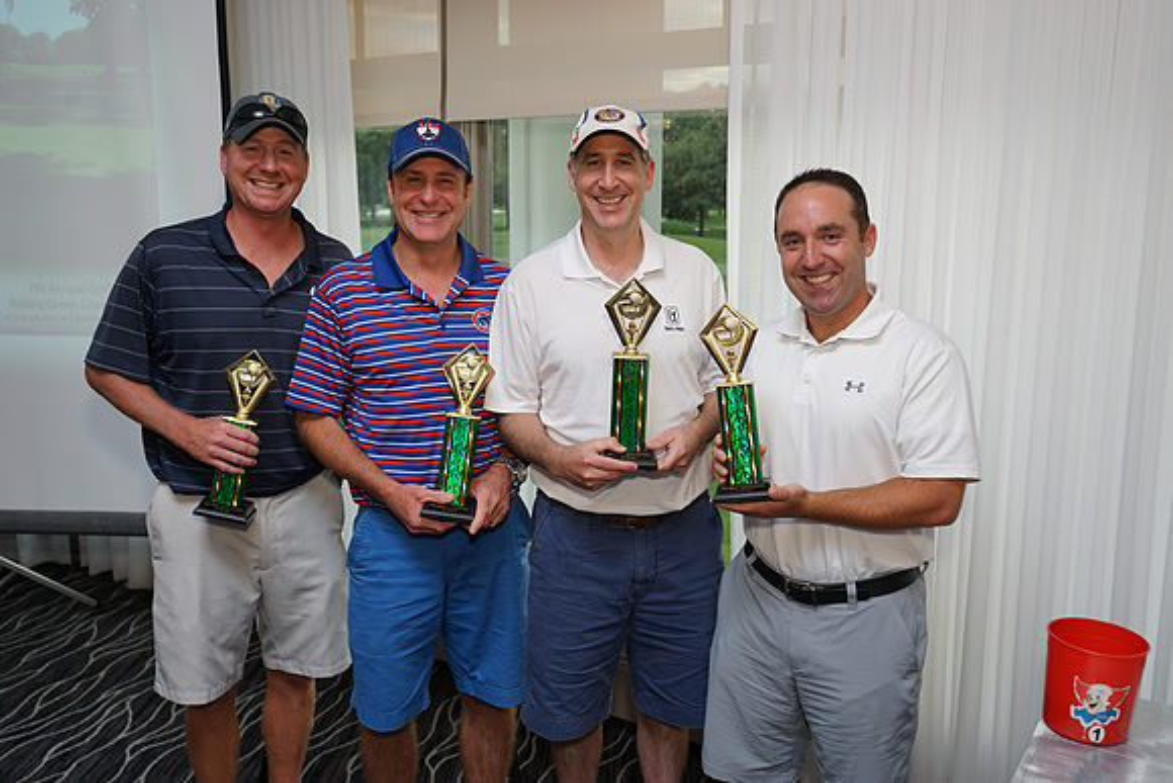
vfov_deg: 41.1
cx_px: 586
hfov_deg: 58.7
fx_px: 1043
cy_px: 392
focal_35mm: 32
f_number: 5
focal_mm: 32
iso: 320
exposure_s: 1/80
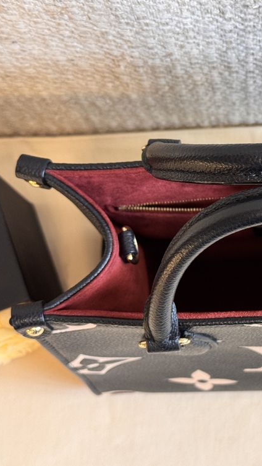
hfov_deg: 16.6
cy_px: 233
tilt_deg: -76.3
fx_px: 864
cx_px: 298
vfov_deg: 30.1
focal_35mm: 70
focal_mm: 6.76
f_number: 1.78
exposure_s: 1/50
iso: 160
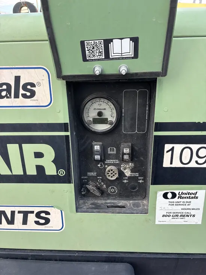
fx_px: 206
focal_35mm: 26
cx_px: 103
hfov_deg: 53.1
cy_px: 138
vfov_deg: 67.3
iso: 50
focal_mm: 5.96
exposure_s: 1/539
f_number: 1.6
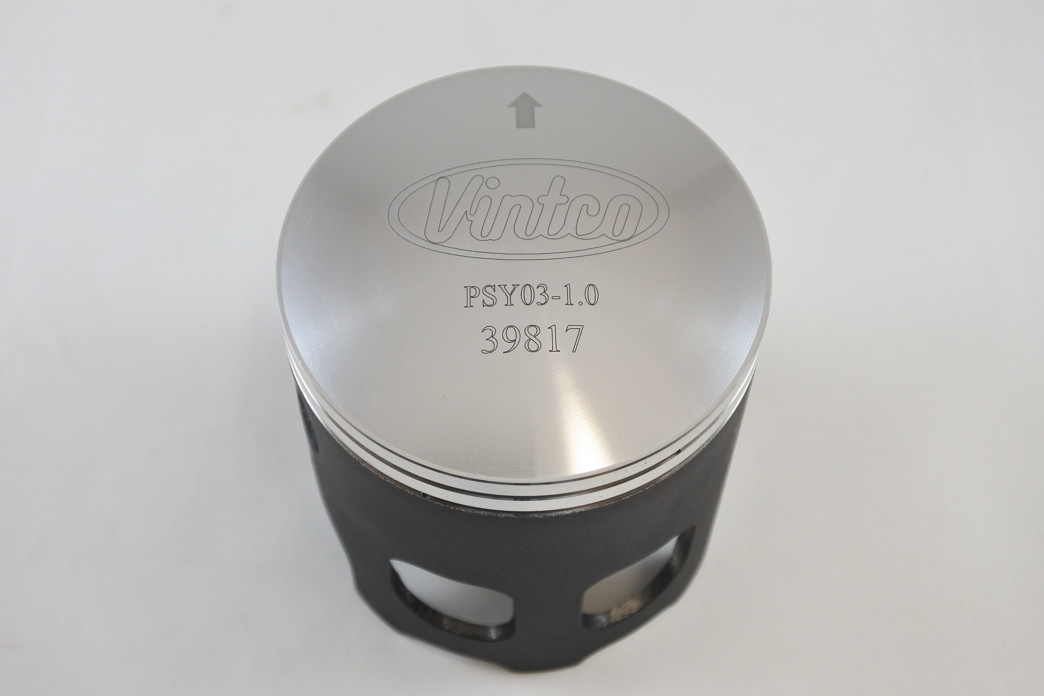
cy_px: 348
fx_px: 1334
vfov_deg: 29.2
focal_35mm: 46
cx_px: 522
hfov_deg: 42.7
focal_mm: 17.2
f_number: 4.5
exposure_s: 1/125
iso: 400
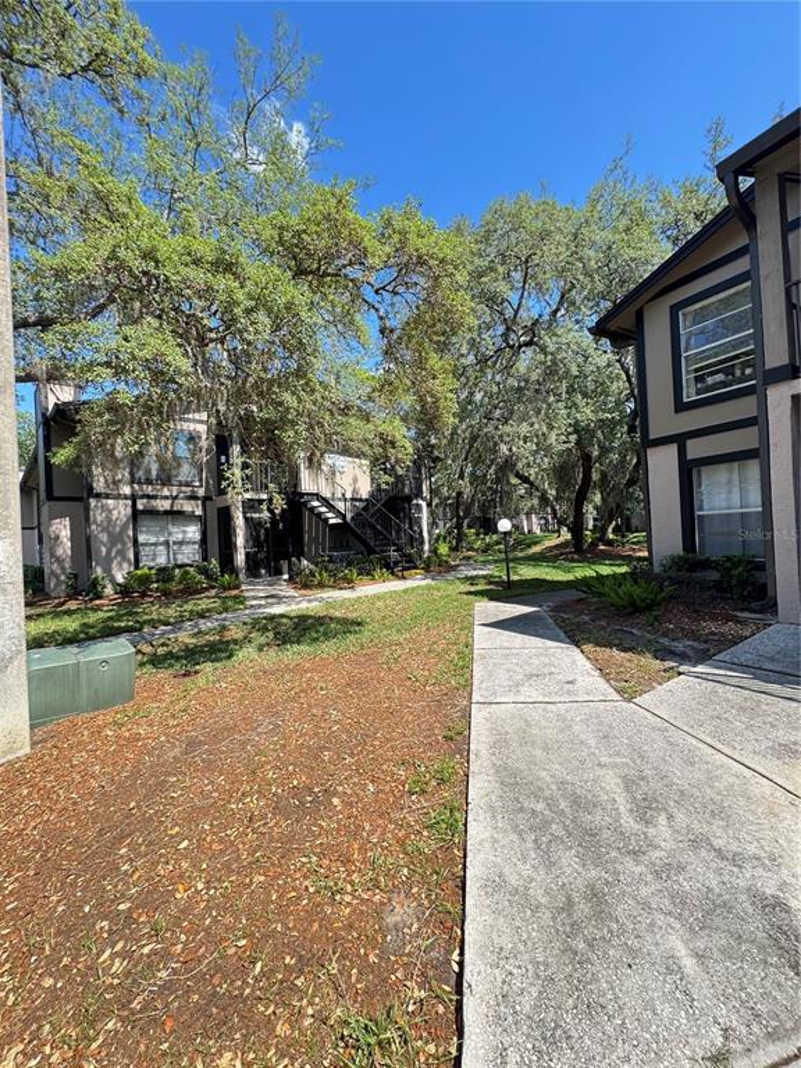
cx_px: 400
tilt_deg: +1.9
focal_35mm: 14
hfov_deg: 85.7
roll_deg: +3.6
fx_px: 432
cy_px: 534
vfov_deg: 102.1
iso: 40
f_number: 2.2
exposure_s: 1/269
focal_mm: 2.22
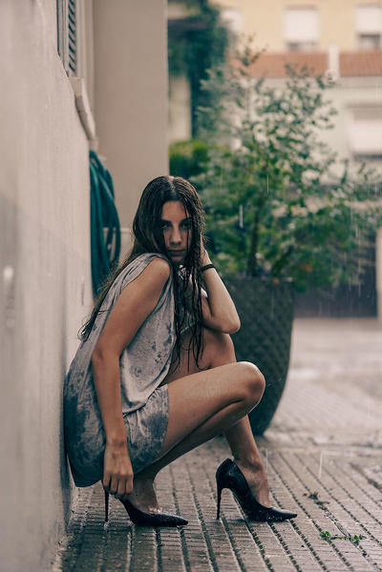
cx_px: 191
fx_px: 1337
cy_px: 286
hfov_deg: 16.3
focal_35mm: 84
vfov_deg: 24.2
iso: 100
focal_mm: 56
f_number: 1.6
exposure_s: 1/125
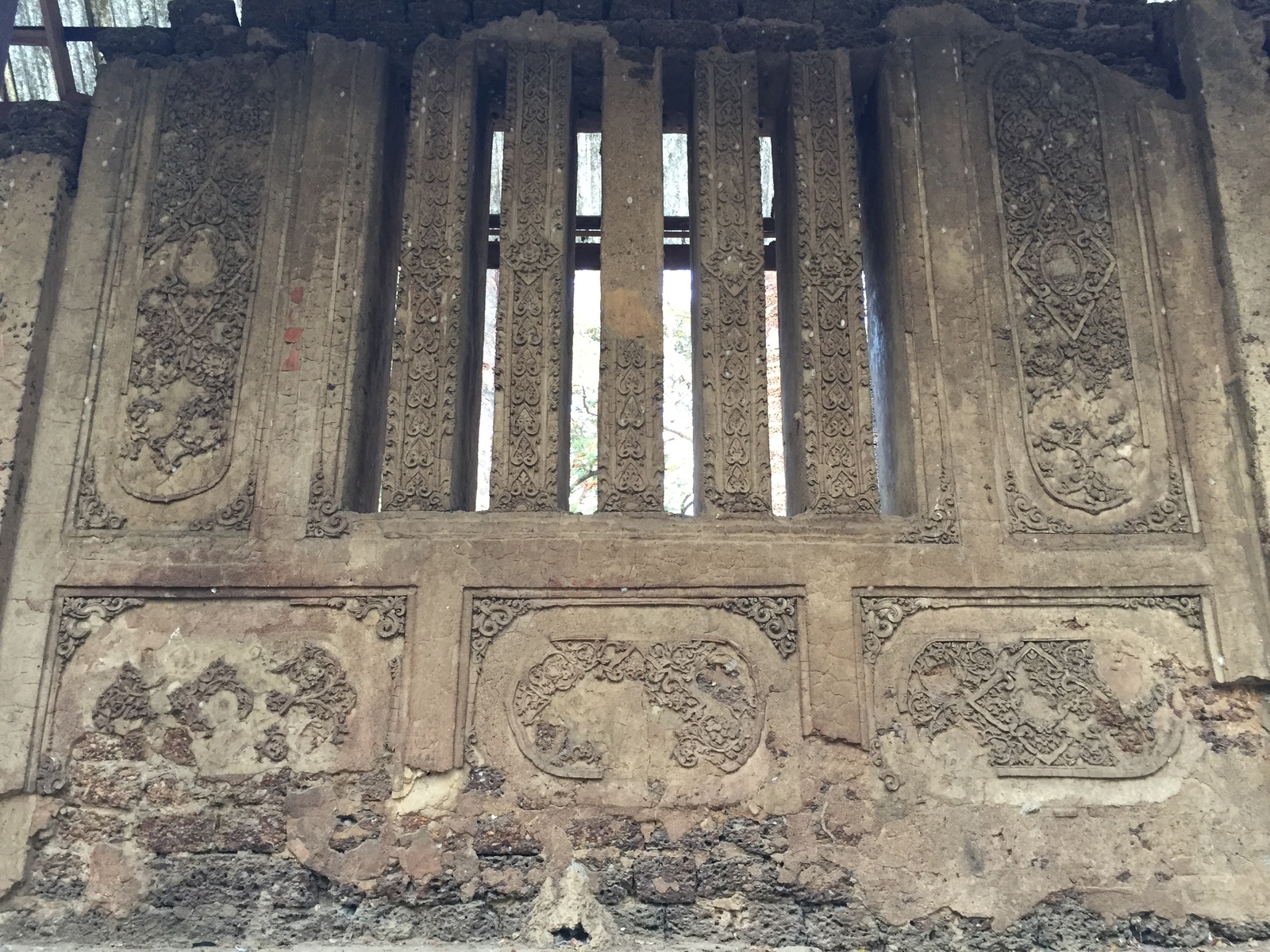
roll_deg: -0.7
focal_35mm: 29
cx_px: 635
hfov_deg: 61.7
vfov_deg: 48.2
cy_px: 476
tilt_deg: +15.6
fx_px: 1064
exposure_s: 1/30
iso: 125
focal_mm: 4.15
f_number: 2.2
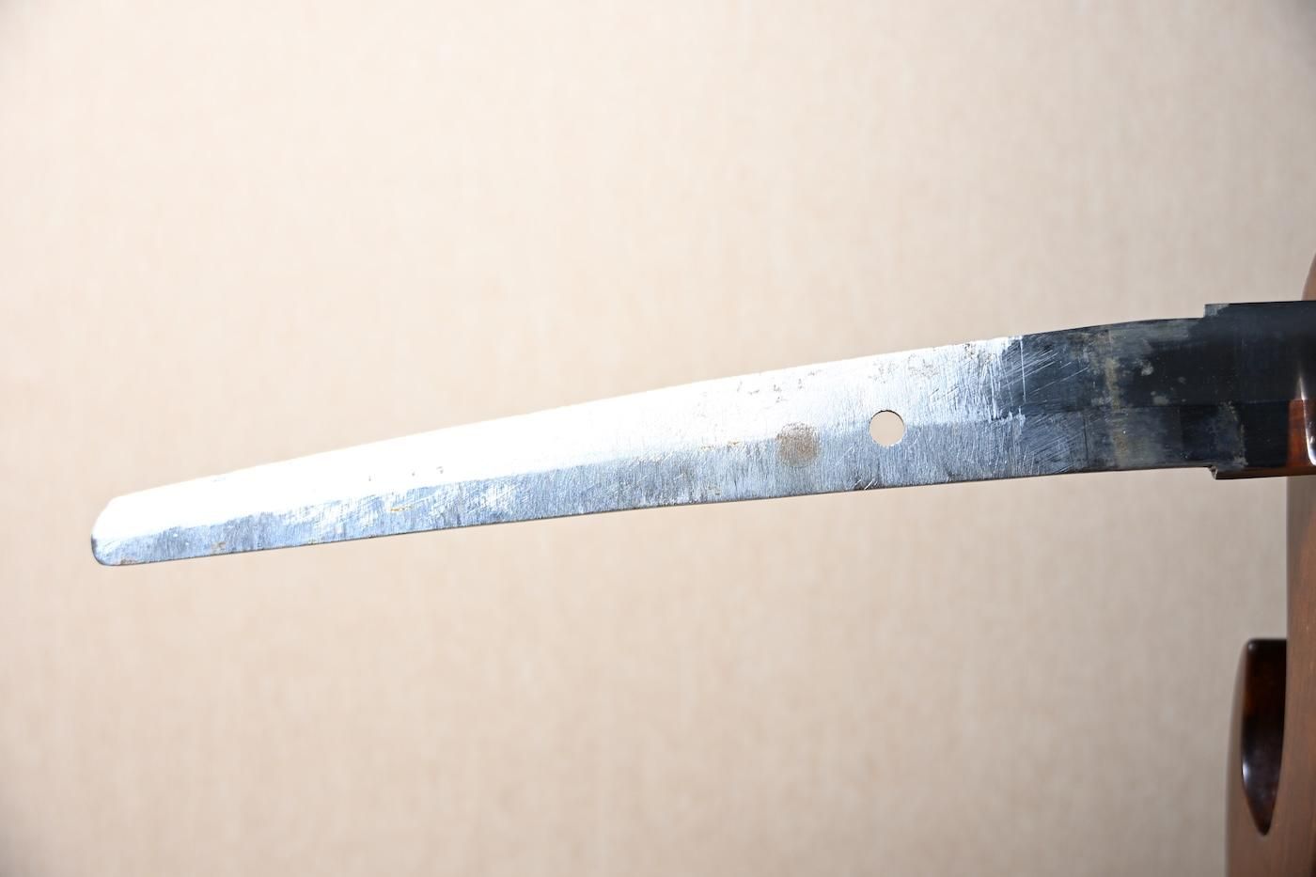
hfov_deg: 40.5
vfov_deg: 27.7
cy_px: 438
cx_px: 658
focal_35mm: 49
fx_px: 1782
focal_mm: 32.5
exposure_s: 1/2
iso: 100
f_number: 4
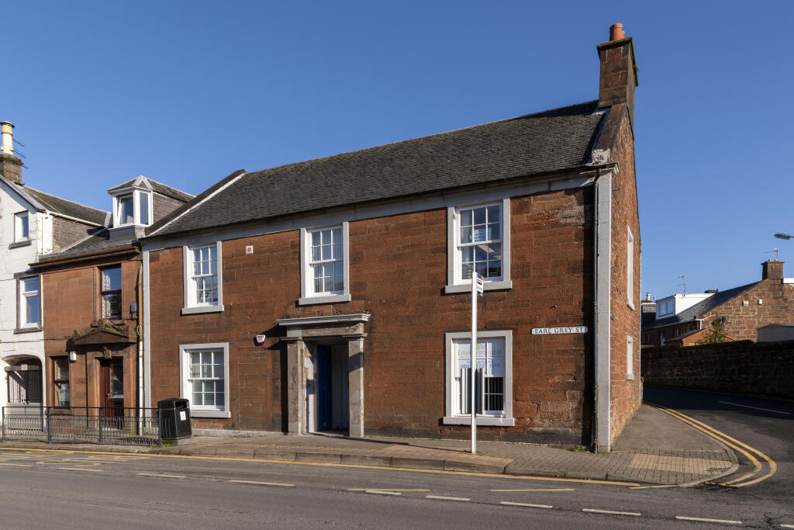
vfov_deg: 53.1
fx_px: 529
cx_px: 397
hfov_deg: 73.7
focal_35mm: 24
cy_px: 265
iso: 100
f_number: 14
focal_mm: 24
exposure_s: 1/80
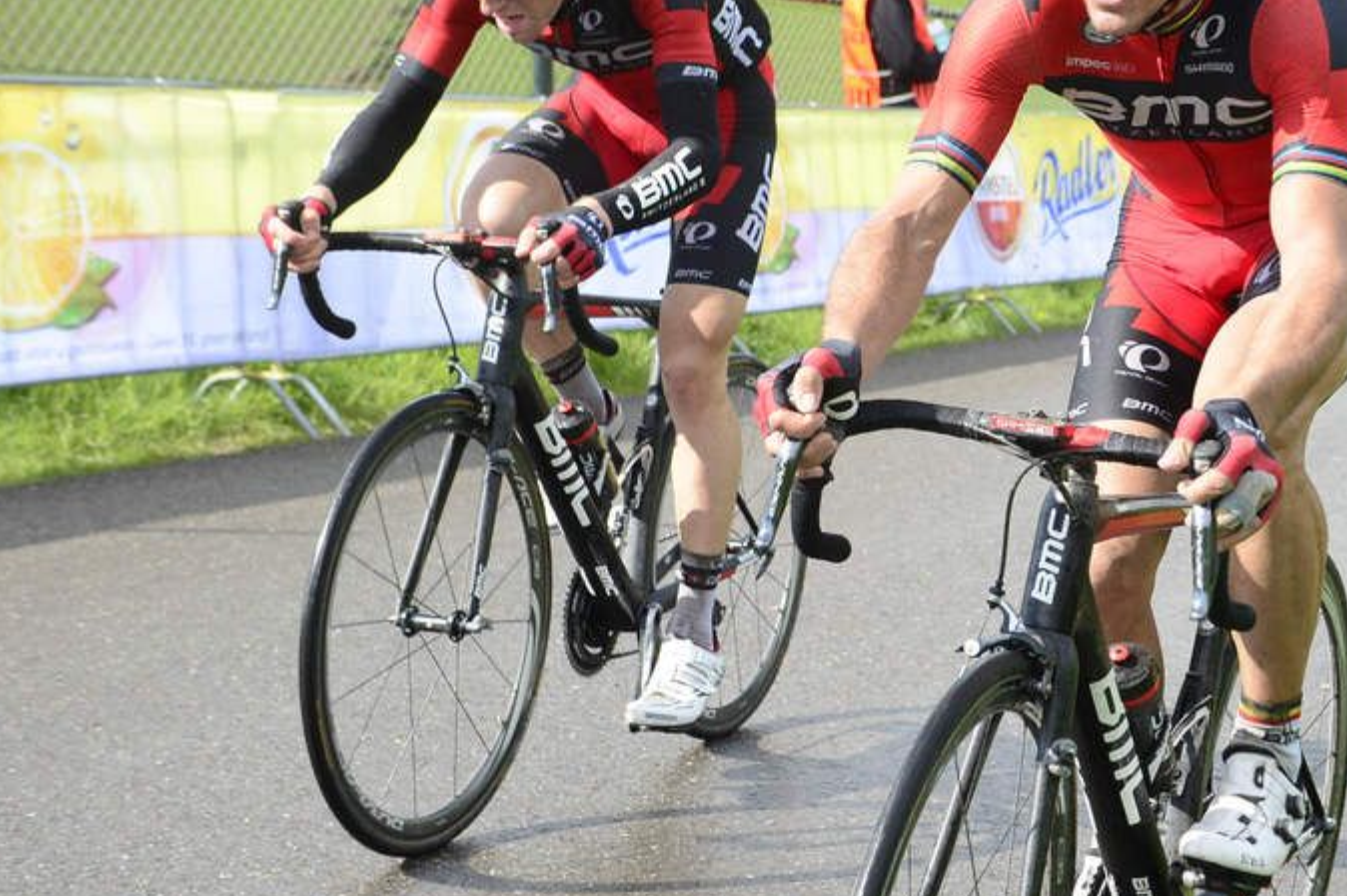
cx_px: 1189
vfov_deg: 15.3
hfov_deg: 22.4
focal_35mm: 89
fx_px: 3327
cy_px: 378
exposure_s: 1/1000
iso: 500
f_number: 5
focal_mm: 50
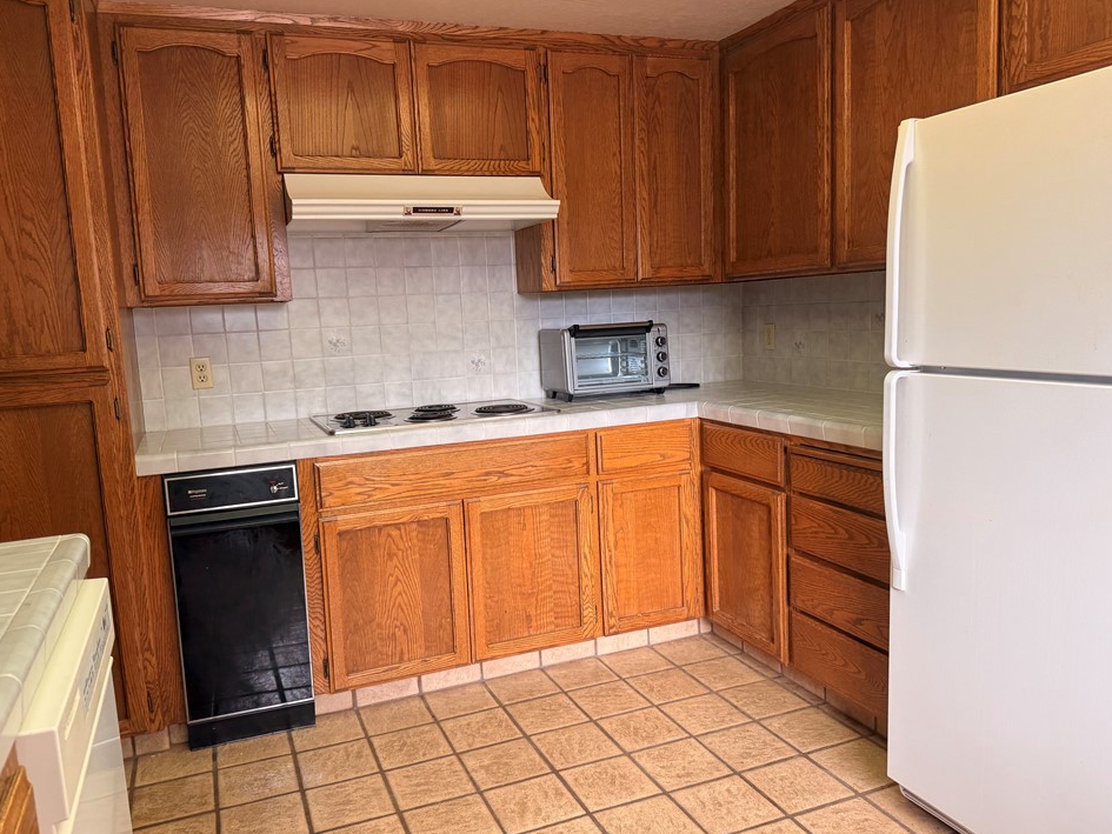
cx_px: 522
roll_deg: +3.2
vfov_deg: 53.1
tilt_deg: -5.8
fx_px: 835
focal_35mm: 26
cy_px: 427
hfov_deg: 67.2
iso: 125
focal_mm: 6.76
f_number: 1.78
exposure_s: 1/120
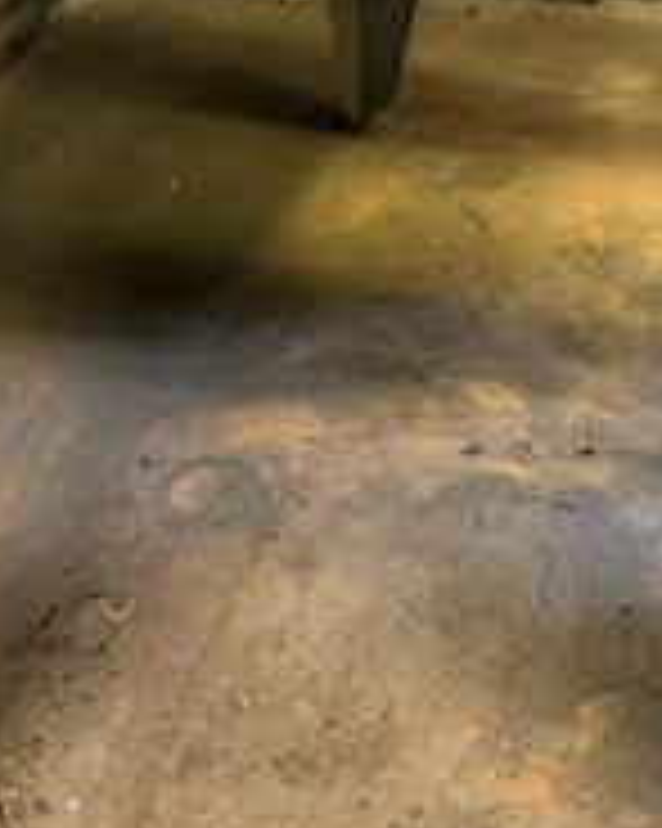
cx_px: 423
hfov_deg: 29.5
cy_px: 374
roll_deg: +0.9
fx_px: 1250
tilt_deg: -39.0
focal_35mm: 51
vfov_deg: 36.6
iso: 800
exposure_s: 1/40
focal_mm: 6.76
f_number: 1.78
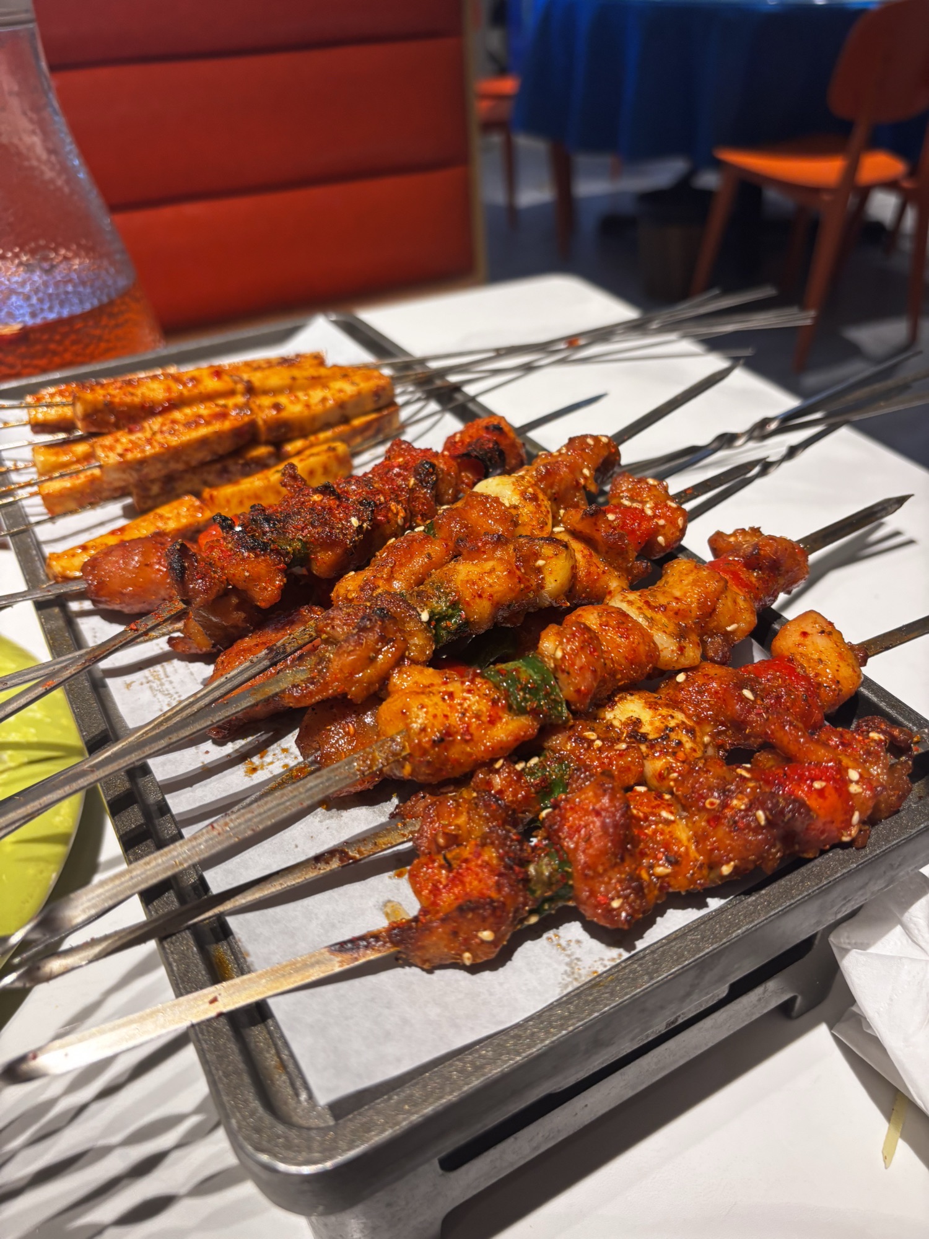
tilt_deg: -37.7
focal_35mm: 26
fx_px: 930
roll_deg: +1.0
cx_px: 464
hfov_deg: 53.1
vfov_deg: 67.3
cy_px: 620
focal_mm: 5.96
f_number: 1.6
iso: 125
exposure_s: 1/100
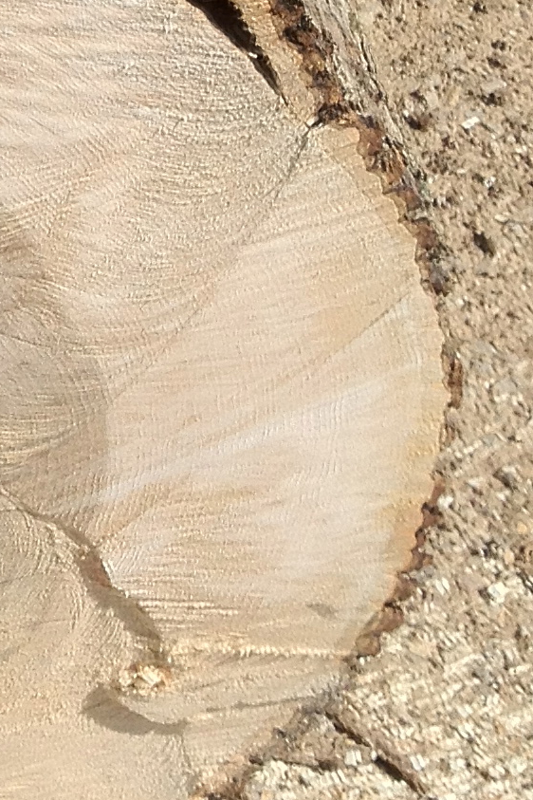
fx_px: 3131
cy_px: -106
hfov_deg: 9.3
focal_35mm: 141
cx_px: -400
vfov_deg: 14.2
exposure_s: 1/2762
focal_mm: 4.28
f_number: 2.4
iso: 64
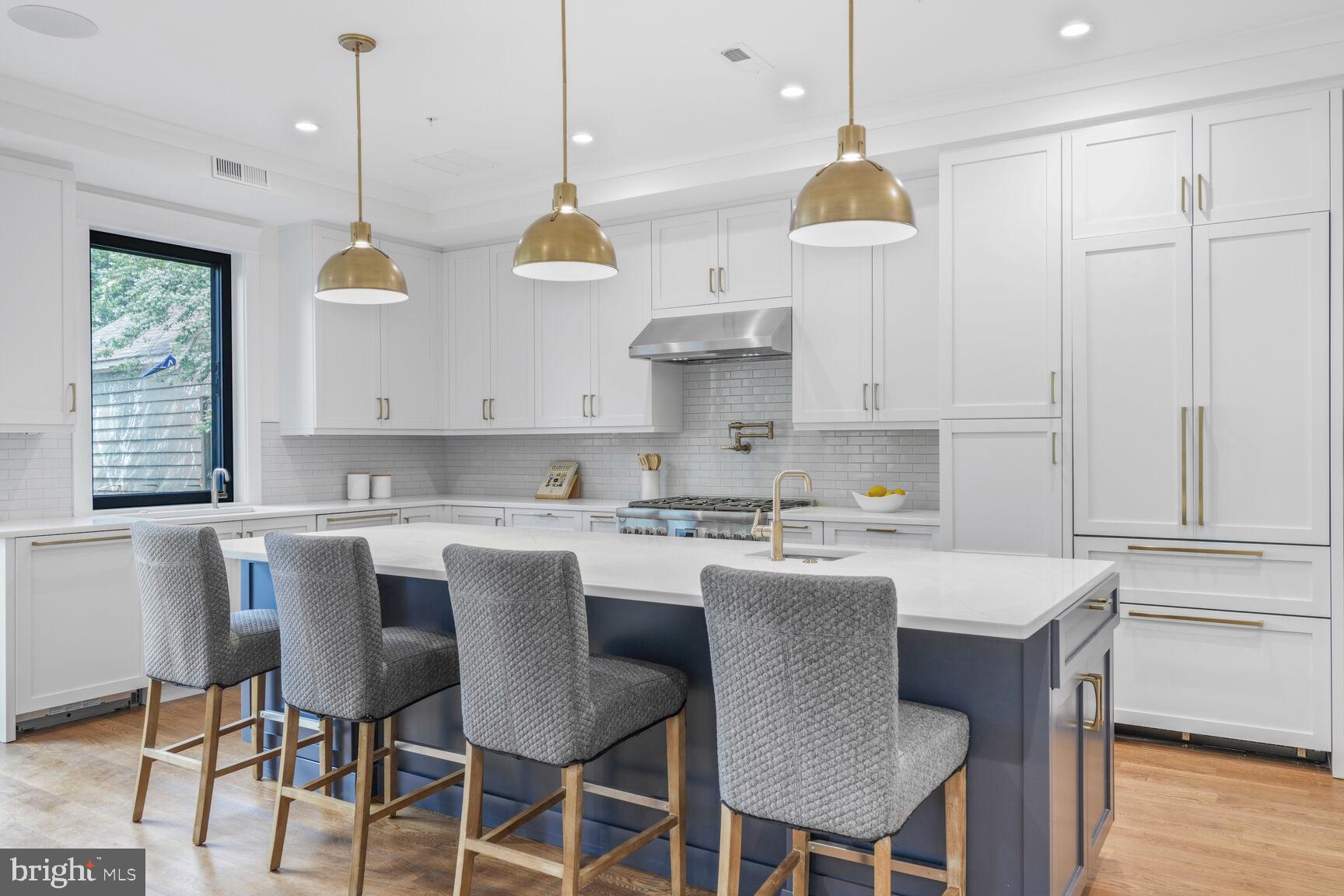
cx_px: 672
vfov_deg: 50.4
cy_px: 448
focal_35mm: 26
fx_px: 952
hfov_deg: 70.4
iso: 200
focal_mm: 25.5
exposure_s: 1/2
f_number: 8
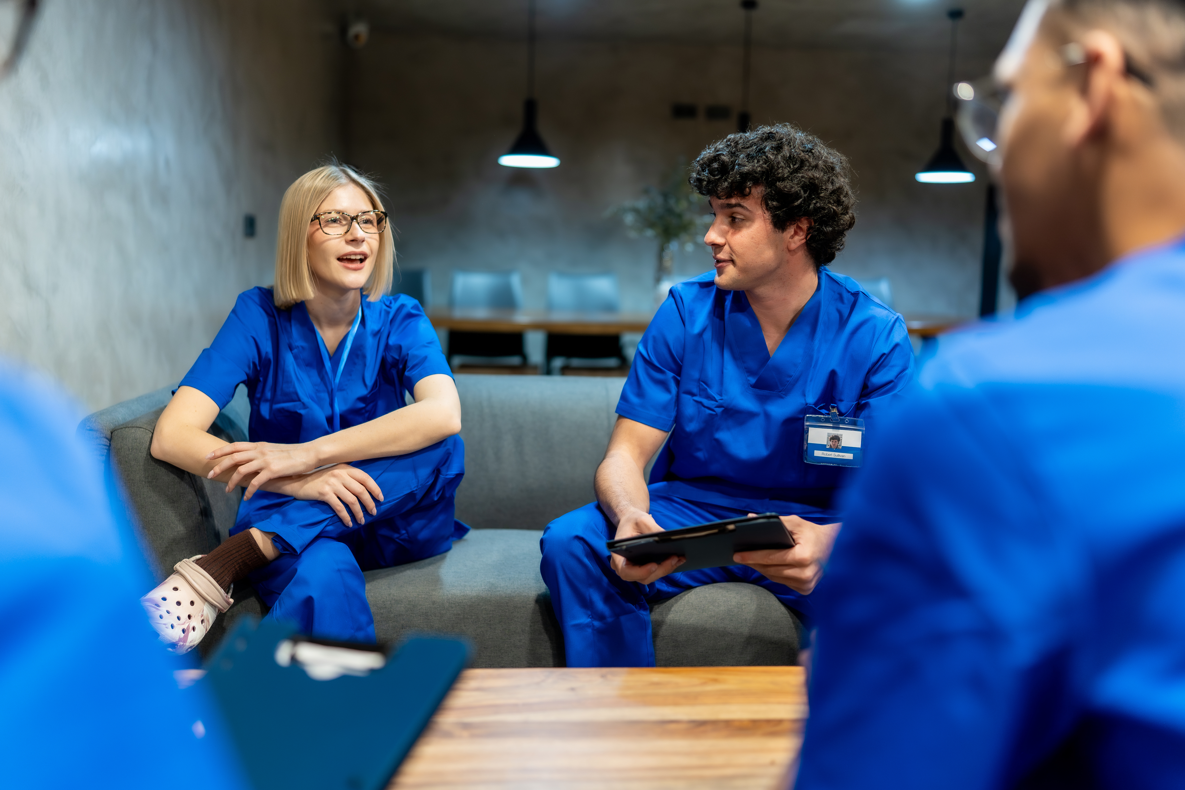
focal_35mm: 35
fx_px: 1152
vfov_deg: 37.9
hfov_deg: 54.4
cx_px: 592
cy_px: 395
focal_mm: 35
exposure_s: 1/200
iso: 800
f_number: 1.4
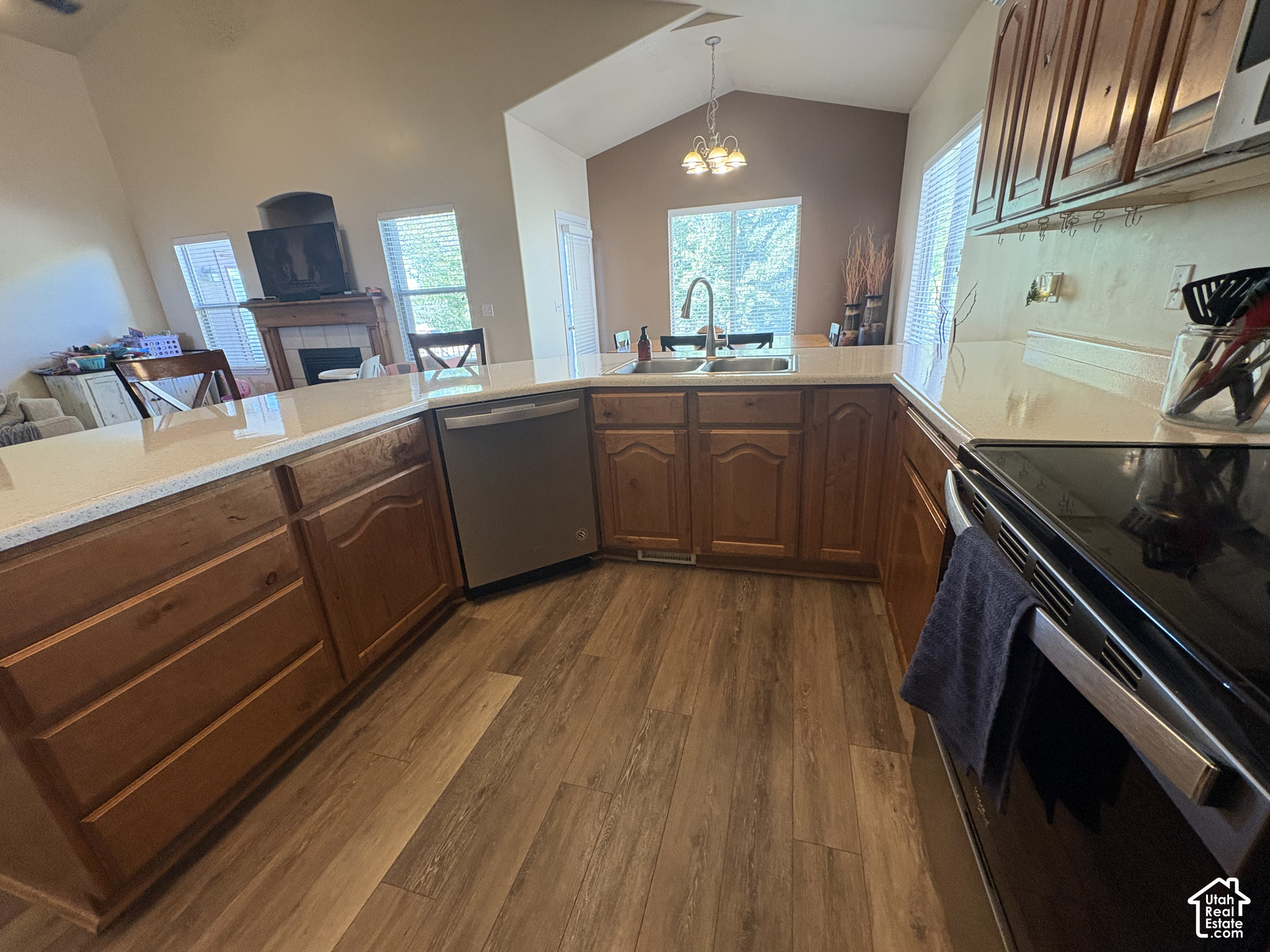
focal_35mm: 14
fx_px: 514
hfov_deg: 102.1
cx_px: 635
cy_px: 476
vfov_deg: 85.7
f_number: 2.2
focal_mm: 2.22
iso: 500
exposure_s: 1/60
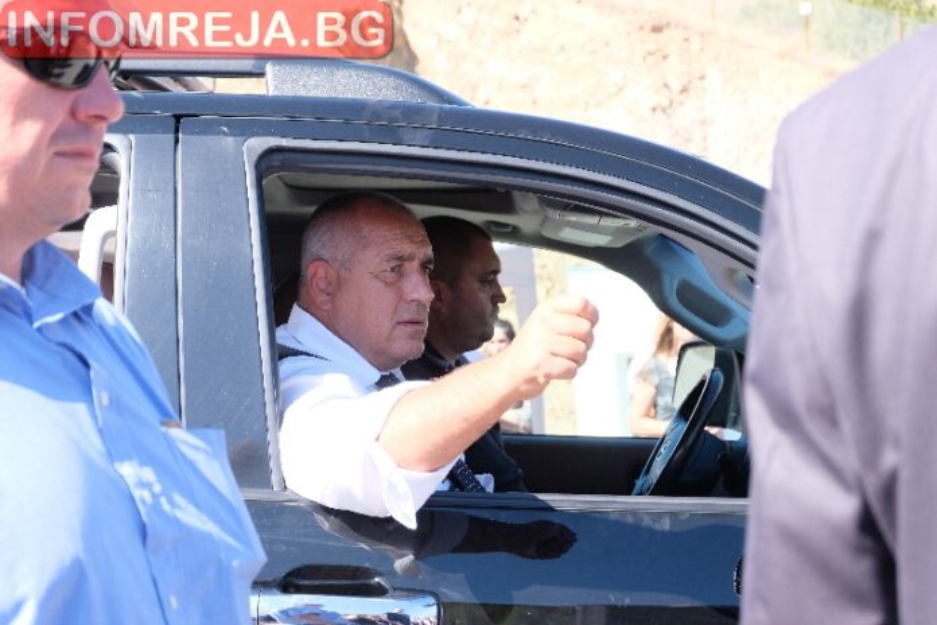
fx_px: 1952
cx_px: 468
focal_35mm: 75
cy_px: 312
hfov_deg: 27.0
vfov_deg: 18.2
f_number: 5.6
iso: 400
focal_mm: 50
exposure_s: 1/210
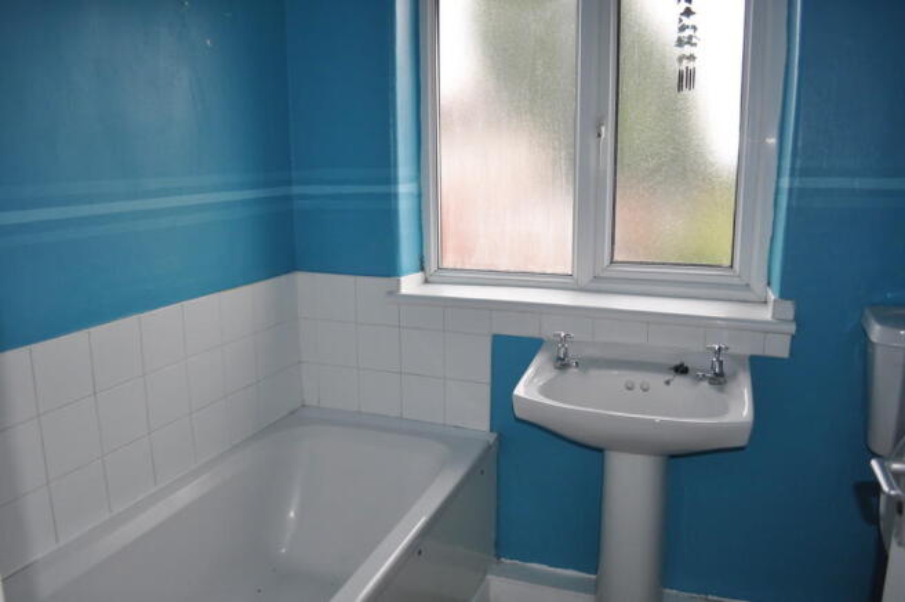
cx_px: 452
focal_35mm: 27
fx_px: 678
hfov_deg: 67.4
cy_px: 301
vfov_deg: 47.8
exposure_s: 1/125
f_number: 3.5
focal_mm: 18
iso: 500
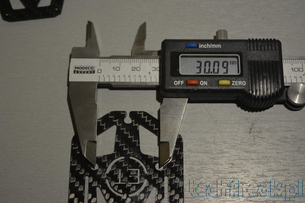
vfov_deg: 19.7
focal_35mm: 69
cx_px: 152
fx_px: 585
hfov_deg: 29.2
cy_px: 102
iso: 400
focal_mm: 46
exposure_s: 1/80
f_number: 5
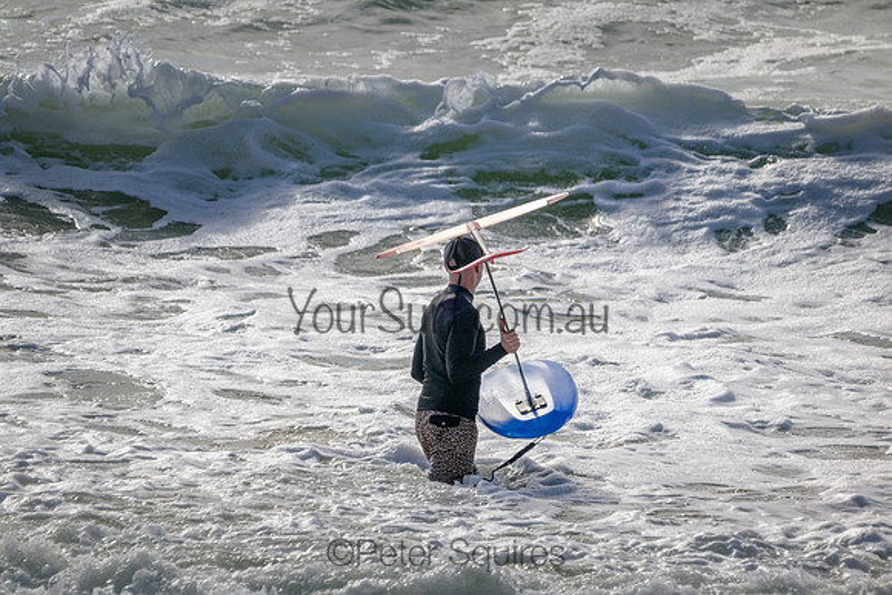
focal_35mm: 490
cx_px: 446
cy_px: 298
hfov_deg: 4.2
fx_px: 12143
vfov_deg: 2.8
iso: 250
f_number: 10
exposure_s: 1/800
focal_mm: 490
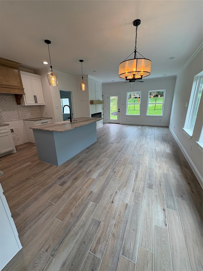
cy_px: 136
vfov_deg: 102.1
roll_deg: +2.6
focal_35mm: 14
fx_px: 109
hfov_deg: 85.7
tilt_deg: -13.9
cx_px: 102
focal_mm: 2.22
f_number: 2.2
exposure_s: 1/120
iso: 80
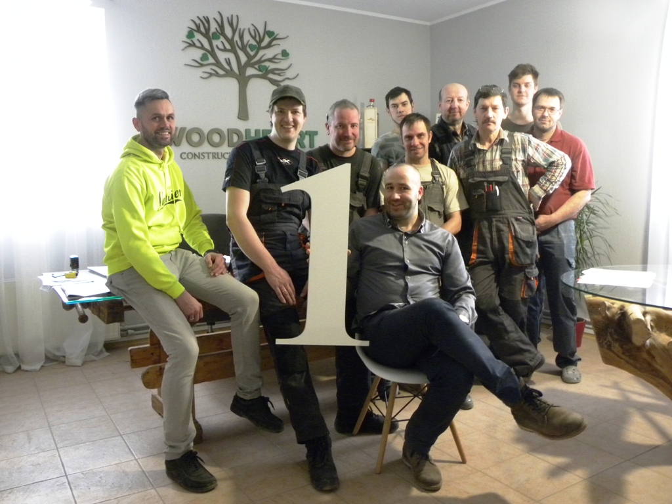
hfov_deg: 61.7
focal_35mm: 29
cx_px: 336
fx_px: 563
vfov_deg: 48.2
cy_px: 252
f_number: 2.8
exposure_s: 1/11.1
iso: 400
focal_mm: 5.2
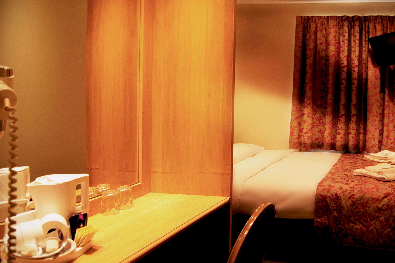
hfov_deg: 83.8
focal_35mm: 20
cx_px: 217
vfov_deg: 61.8
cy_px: 135
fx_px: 219
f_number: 4
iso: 400
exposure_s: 1/20
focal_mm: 12
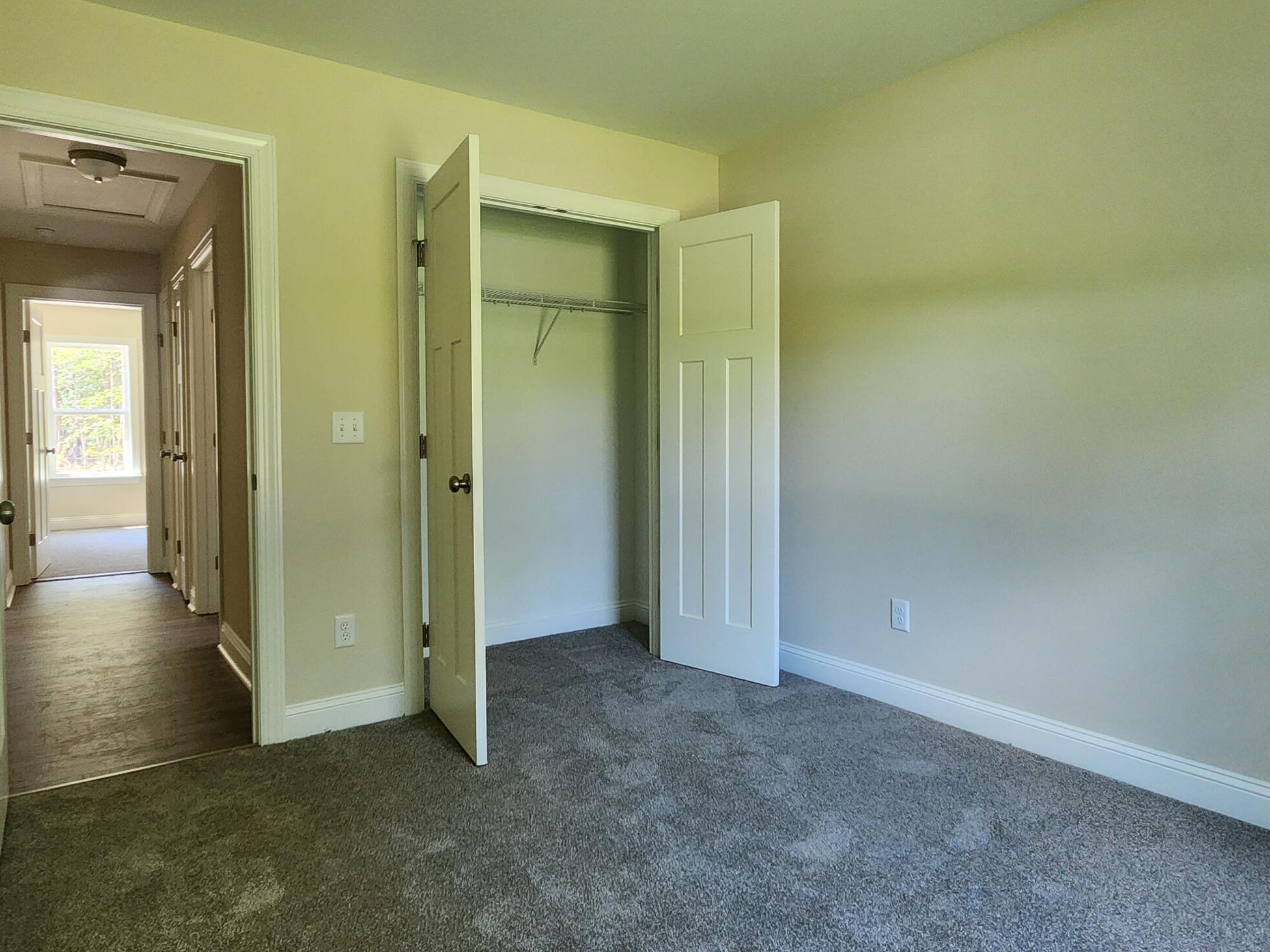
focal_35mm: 20
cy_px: 448
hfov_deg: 81.6
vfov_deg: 65.9
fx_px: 734
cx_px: 589
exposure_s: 1/60
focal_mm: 2.2
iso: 250
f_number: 2.2
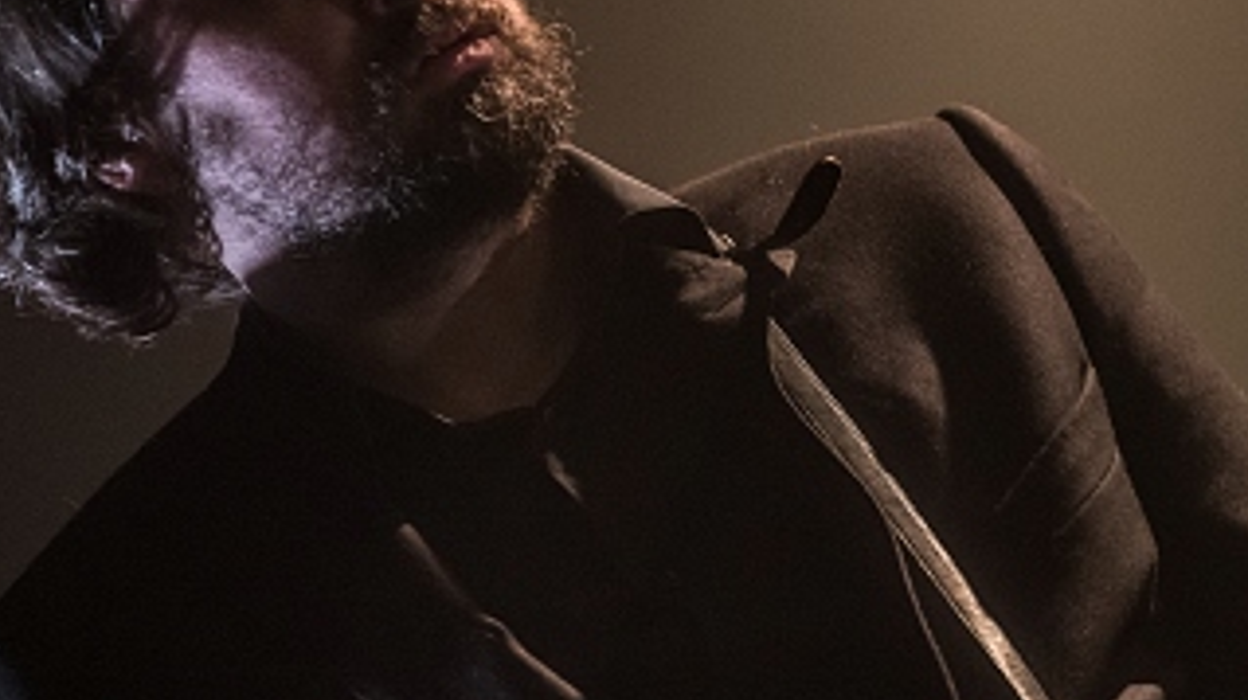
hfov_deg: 4.6
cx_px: 696
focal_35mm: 473
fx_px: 15643
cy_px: 2
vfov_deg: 2.6
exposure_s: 1/100
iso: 1600
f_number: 4.5
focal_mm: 200
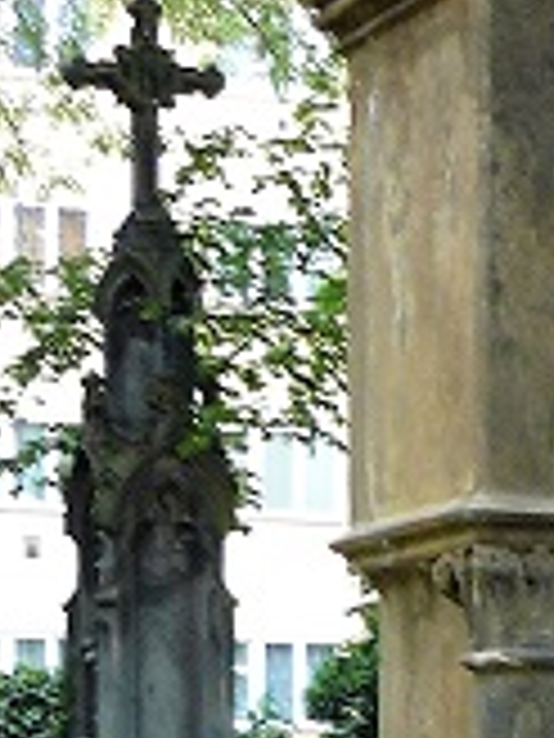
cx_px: 1135
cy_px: 932
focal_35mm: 169
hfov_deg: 8.3
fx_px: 3606
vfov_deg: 11.4
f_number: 2.8
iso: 100
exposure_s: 1/80
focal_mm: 6
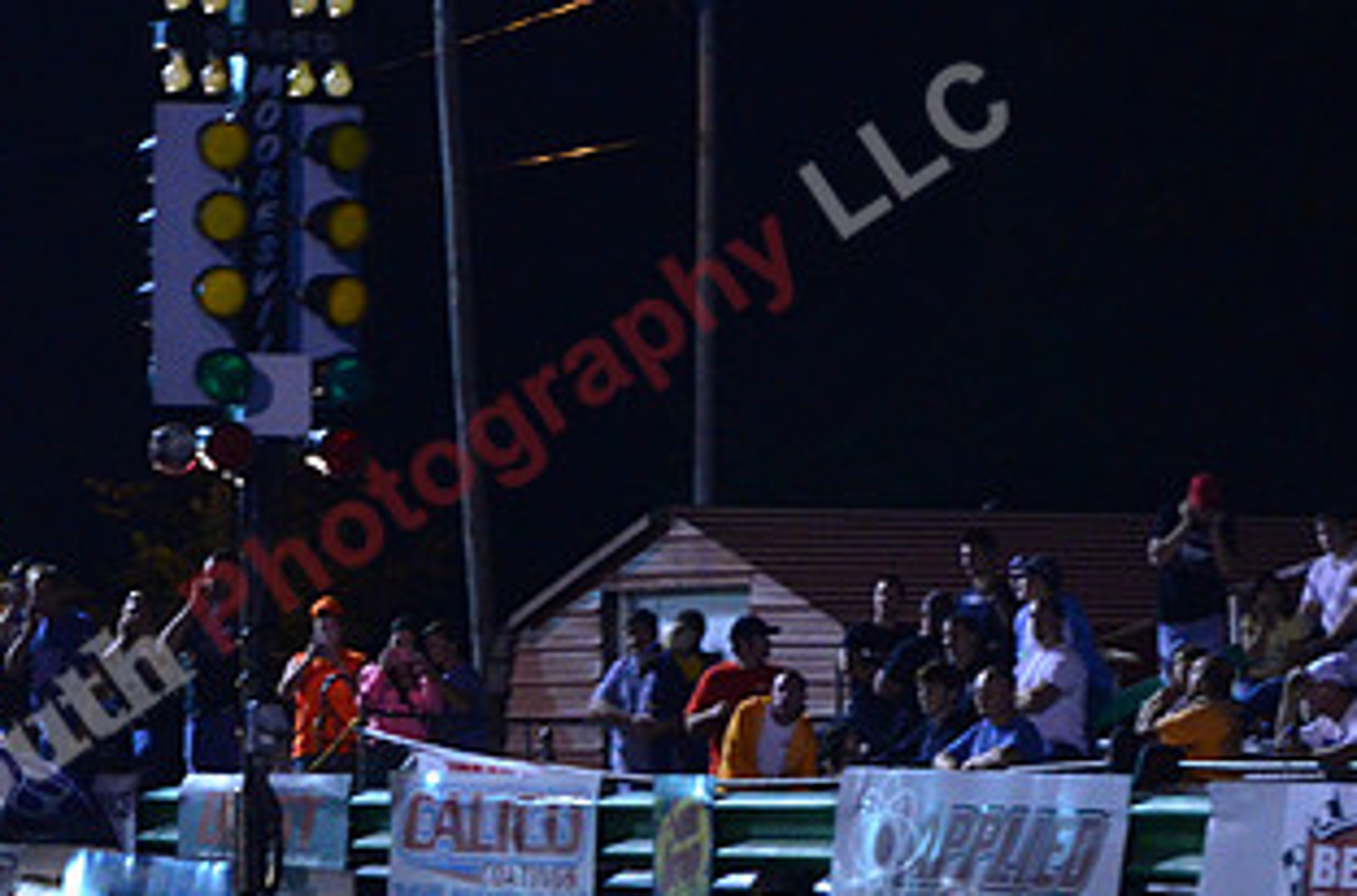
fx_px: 7554
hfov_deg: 10.2
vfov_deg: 6.8
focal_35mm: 201
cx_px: 261
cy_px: 618
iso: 4000
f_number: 10
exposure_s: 1/25
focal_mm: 72
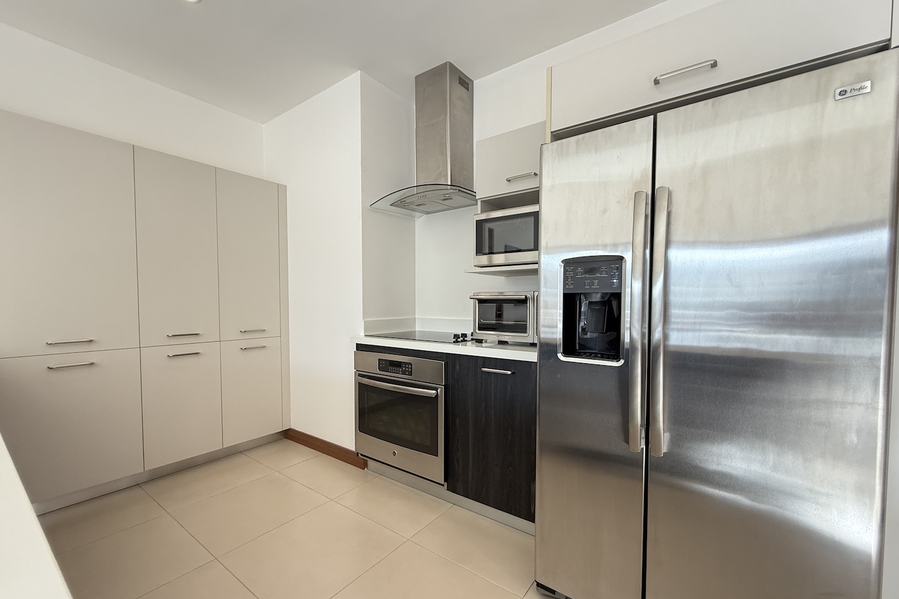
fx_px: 375
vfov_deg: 77.3
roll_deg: -0.4
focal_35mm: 15
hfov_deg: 100.4
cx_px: 459
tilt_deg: -2.1
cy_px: 316
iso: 250
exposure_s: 1/120
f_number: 2.2
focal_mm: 2.22
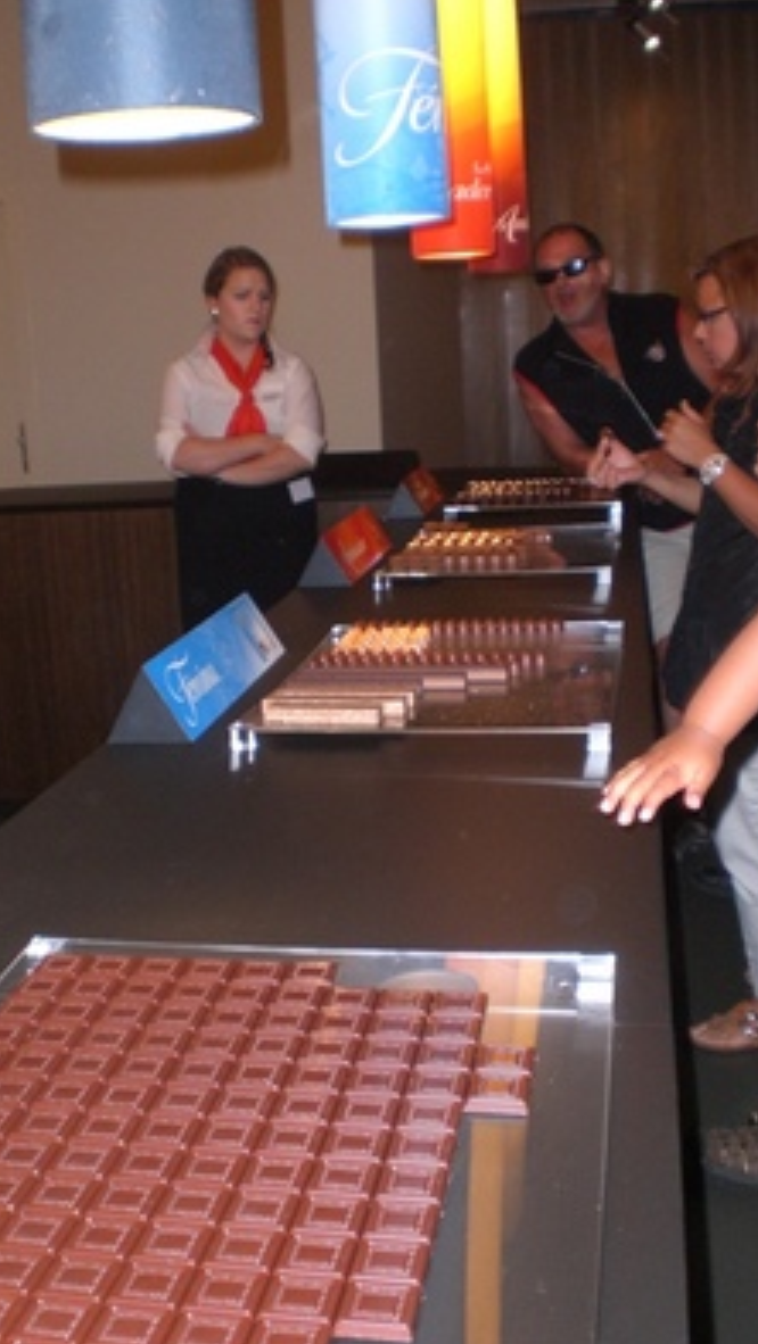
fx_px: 1499
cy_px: 679
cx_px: 294
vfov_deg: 48.3
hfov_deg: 28.3
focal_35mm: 42
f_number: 3.1
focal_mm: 6.3
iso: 200
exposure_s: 1/60
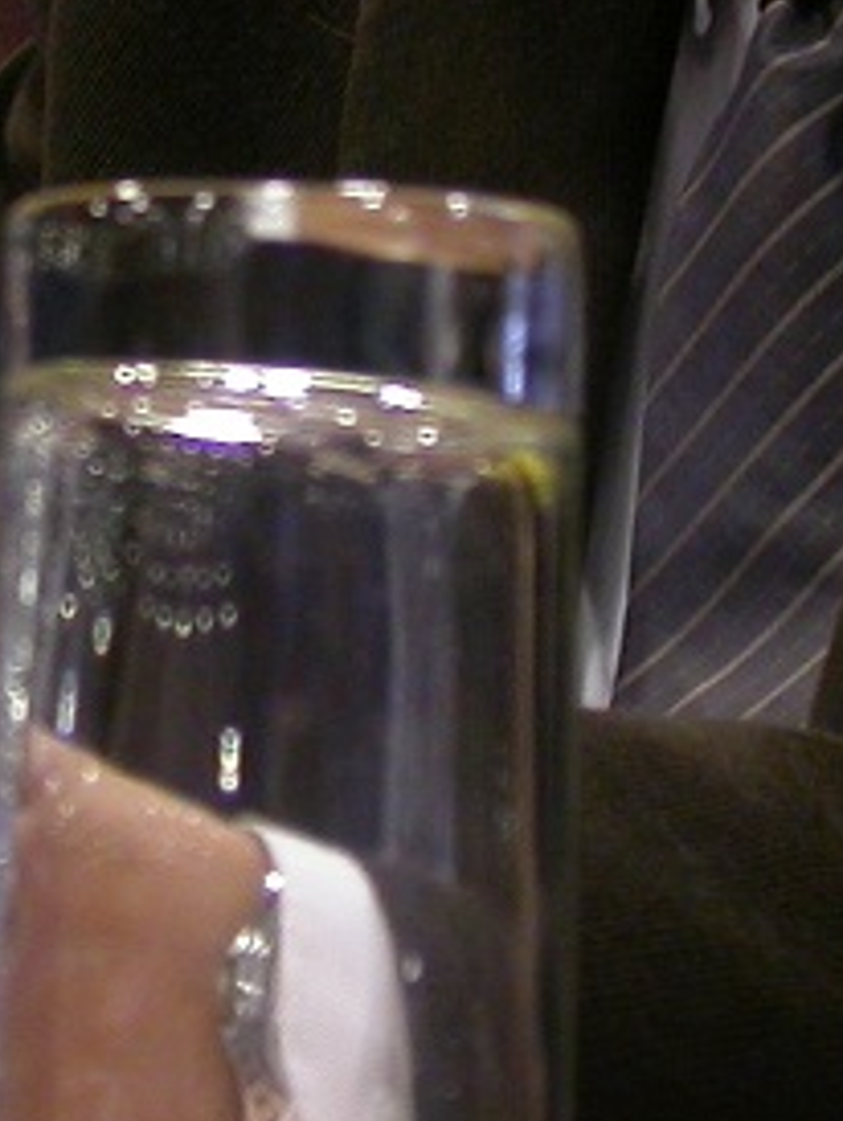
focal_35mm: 137
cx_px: 1007
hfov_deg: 10.7
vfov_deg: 14.0
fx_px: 4442
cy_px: -229
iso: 100
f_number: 2.8
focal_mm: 9.8
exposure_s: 1/15
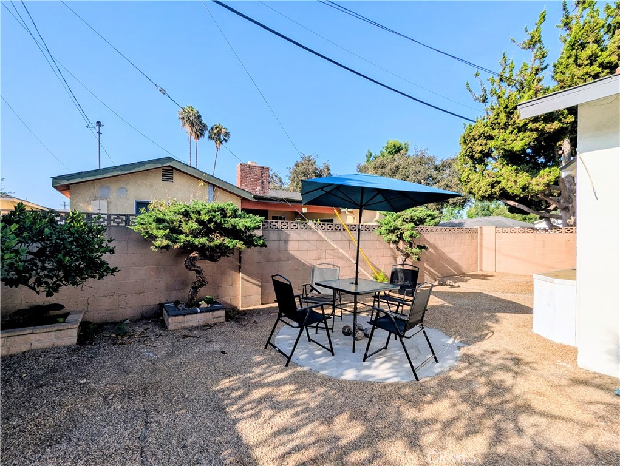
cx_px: 310
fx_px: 287
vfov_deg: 78.2
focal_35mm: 16
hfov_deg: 94.4
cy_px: 233
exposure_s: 1/2326
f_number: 2.2
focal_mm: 2.35
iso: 51
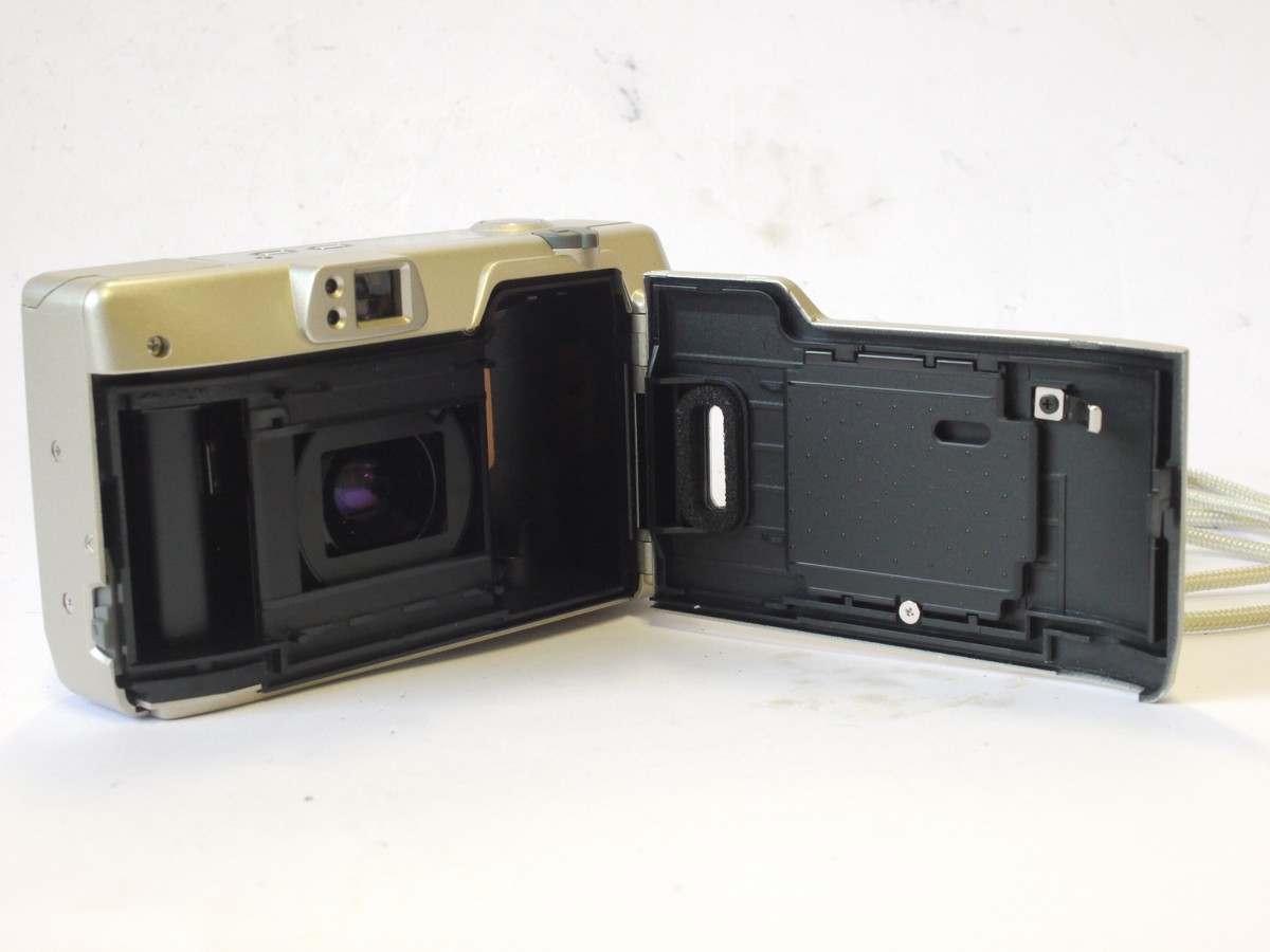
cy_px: 476
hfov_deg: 32.2
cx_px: 635
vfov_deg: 24.4
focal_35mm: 60
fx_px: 2201
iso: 800
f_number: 10
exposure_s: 1/25
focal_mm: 30
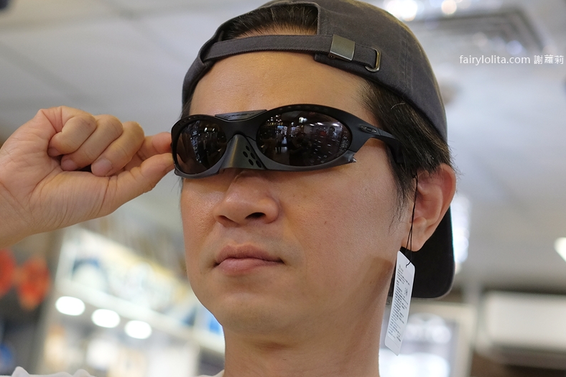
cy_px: 193
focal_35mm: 40
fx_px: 629
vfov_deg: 33.4
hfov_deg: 48.5
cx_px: 274
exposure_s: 1/170
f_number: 1.8
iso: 640
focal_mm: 23
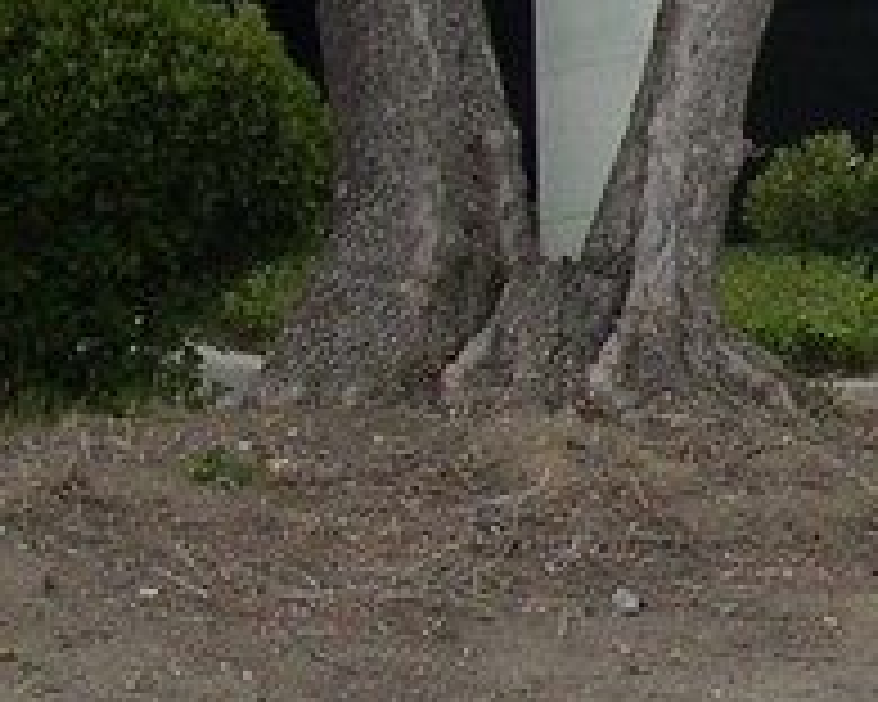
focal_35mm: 195
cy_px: -36
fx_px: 5067
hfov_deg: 9.2
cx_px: 1891
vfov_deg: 7.9
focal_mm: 8
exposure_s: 1/120
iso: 100
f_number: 7.6
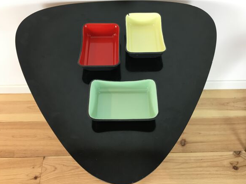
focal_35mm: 30
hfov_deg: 60.0
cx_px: 123
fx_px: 213
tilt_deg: -57.5
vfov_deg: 46.8
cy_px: 92
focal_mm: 4.15
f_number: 2.2
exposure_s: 1/33
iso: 100
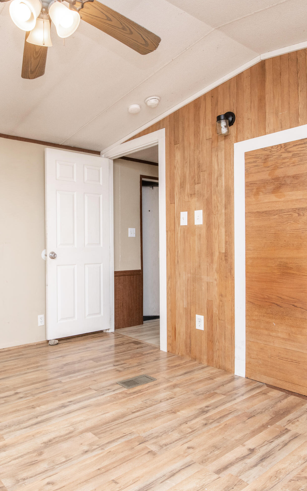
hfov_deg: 48.2
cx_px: 96
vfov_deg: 72.5
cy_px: 248
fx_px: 335
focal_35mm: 25
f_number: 9
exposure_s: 1/50
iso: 400
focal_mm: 16
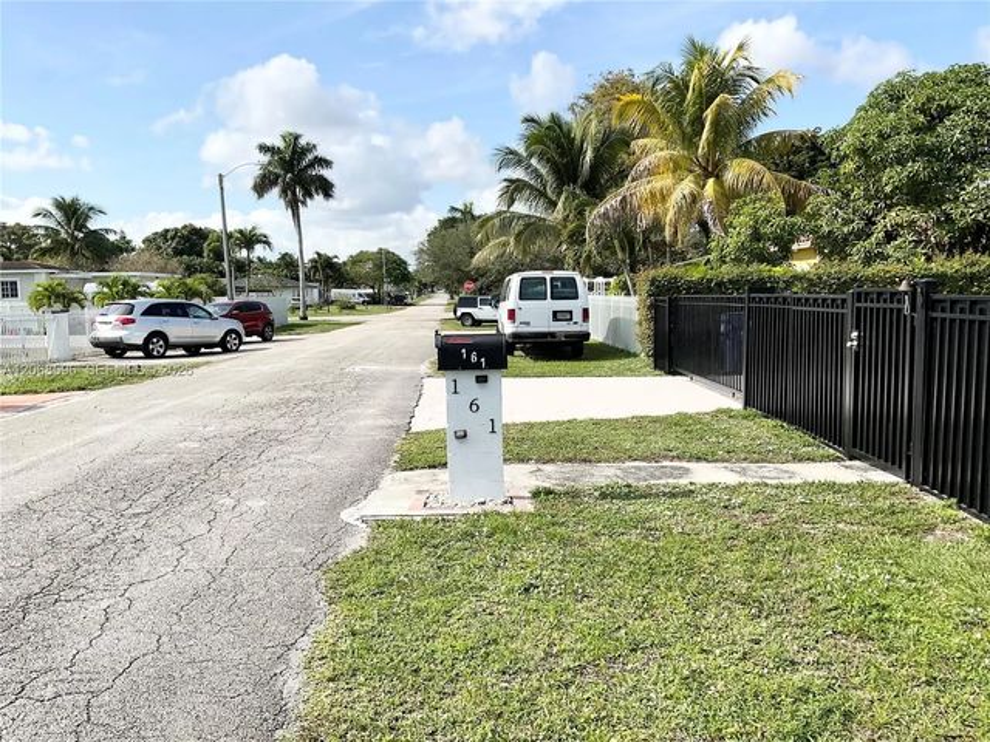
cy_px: 371
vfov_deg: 48.2
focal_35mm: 29
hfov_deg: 61.7
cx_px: 495
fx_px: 829
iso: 16
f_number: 1.8
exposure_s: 1/1984
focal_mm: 3
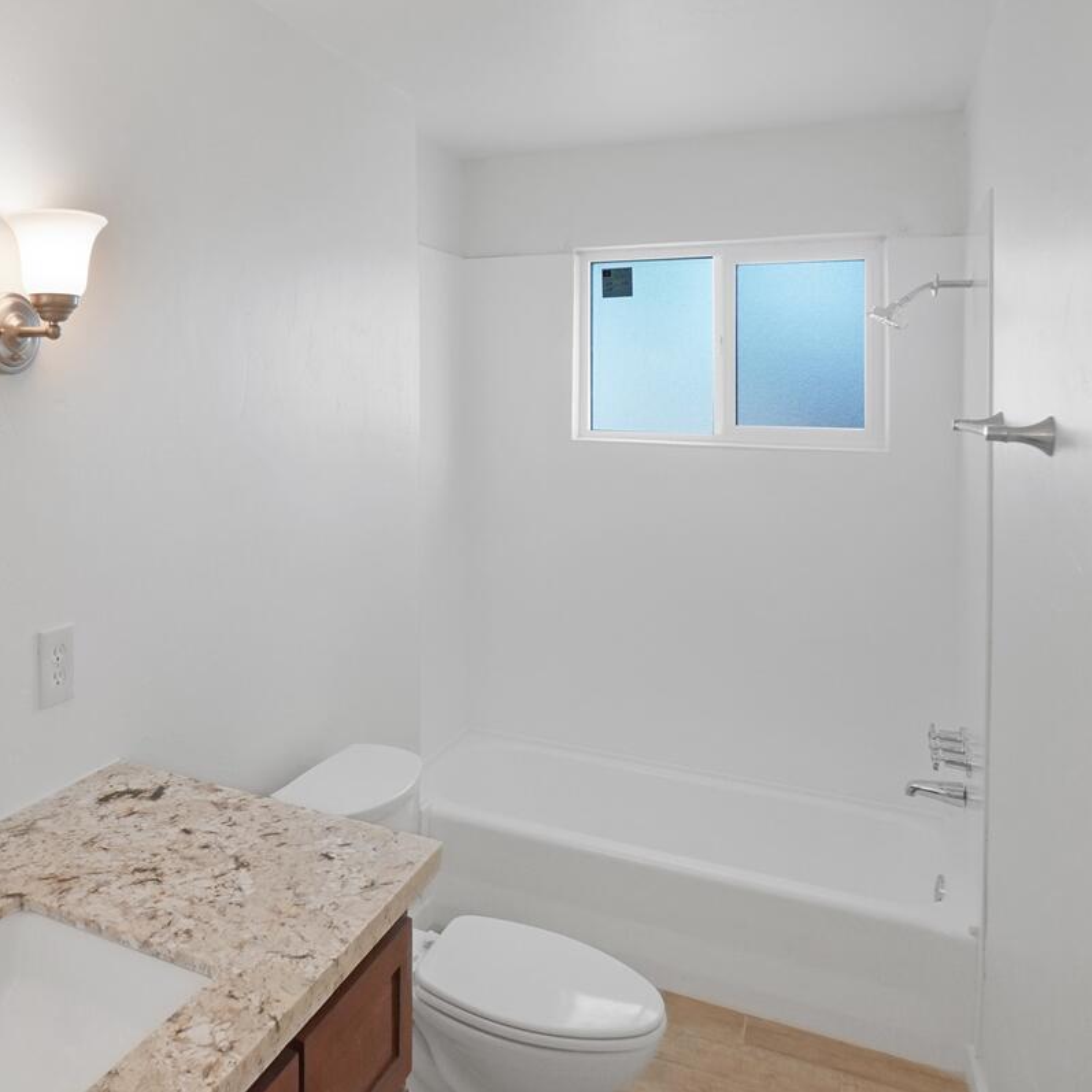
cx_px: 303
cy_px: 682
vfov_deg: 64.1
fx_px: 857
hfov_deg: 62.1
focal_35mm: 24
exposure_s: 1/30
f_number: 8
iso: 800
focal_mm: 10
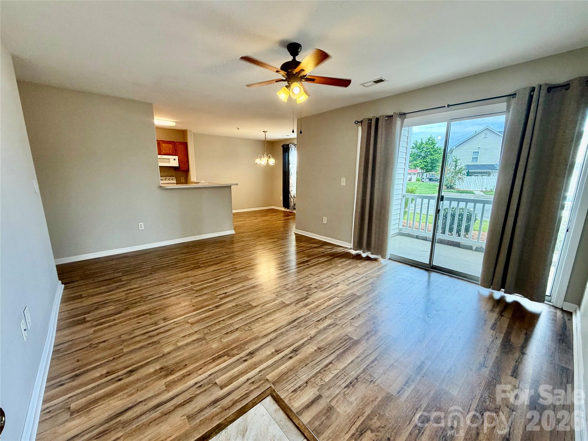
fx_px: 238
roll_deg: -0.9
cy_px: 220
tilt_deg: -12.9
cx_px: 294
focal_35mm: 14
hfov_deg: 102.1
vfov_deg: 85.7
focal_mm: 2.22
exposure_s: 1/120
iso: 125
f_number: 2.2
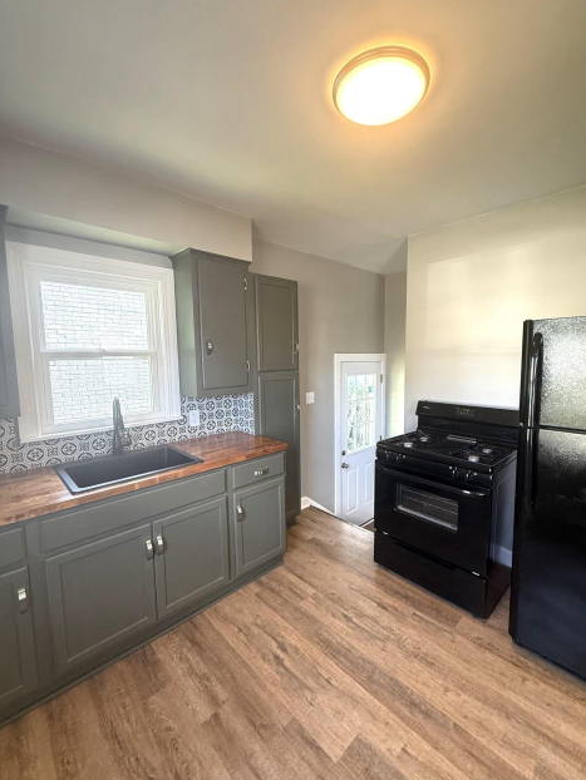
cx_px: 311
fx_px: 338
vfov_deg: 98.2
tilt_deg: -4.7
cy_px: 391
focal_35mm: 15
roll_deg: +1.1
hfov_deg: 81.7
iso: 320
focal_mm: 2.22
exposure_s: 1/120
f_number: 2.2
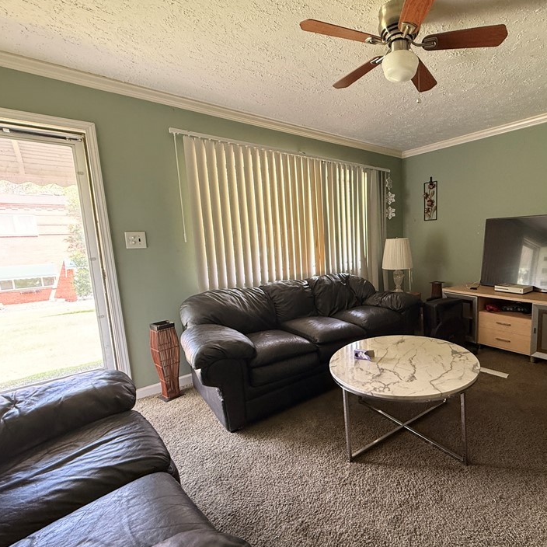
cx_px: 368
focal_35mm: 18
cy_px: 280
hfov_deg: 77.9
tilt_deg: -8.3
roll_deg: +1.7
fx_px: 322
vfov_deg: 80.7
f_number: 2.2
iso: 320
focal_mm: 2.22
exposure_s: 1/60
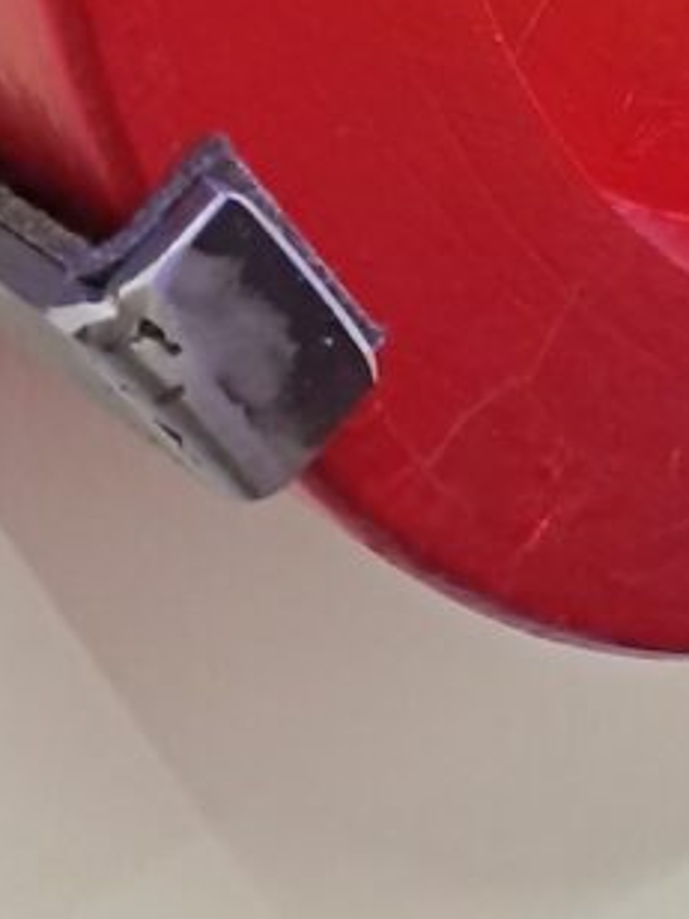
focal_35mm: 83
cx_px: 659
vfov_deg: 19.9
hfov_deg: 17.4
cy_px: -507
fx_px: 2203
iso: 320
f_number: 1.8
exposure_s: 1/50
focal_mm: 4.65
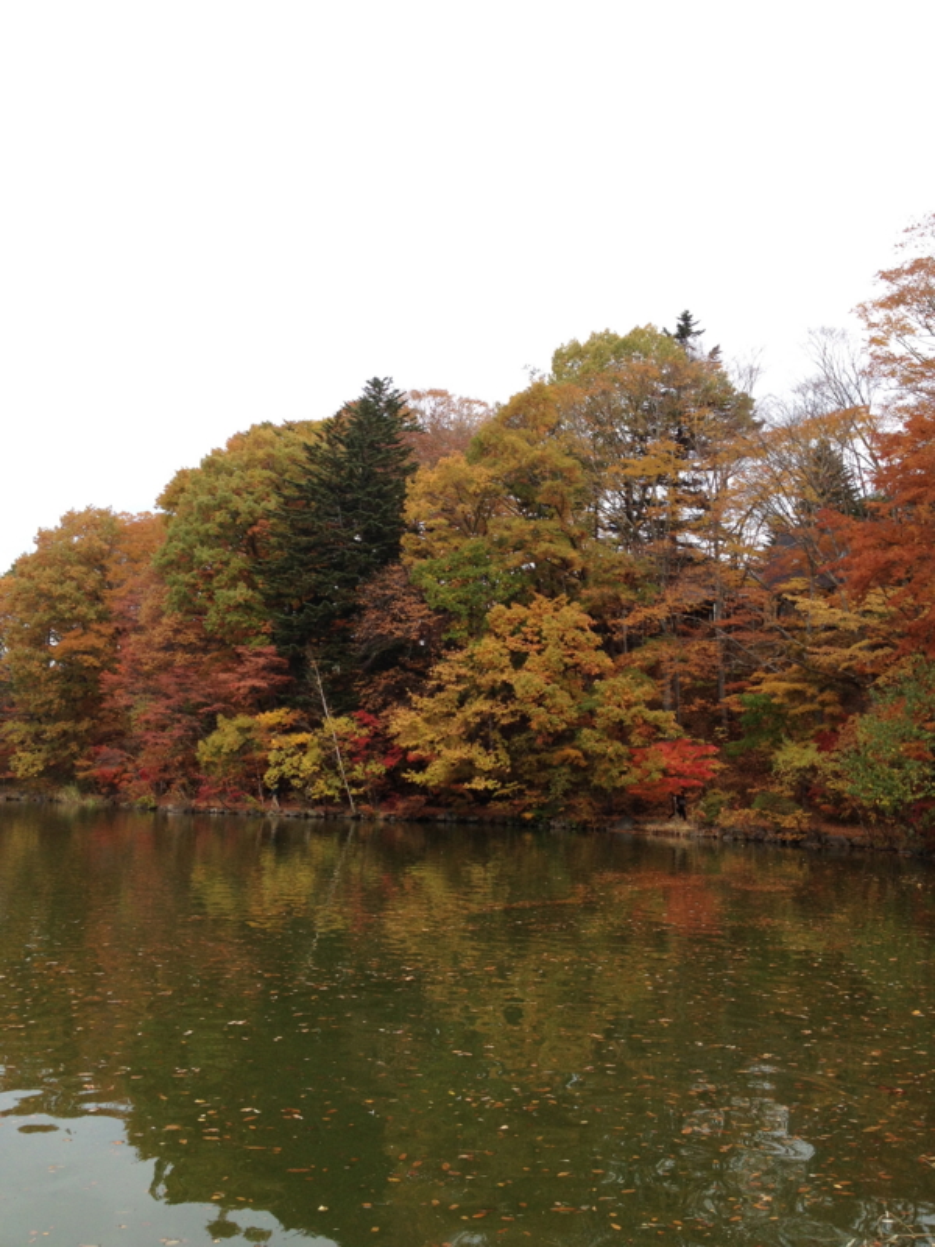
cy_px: 624
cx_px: 468
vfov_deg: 52.6
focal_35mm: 35
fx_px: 1260
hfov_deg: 40.7
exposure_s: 1/905
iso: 50
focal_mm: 4.28
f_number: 2.4
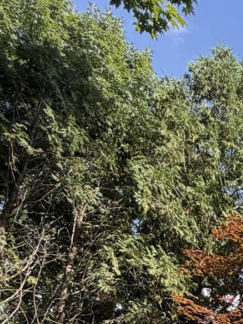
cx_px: 443
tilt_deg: +9.1
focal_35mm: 54
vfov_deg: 28.2
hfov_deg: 19.6
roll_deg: +0.3
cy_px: 438
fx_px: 506
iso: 50
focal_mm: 2.22
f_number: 2.2
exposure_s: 1/502
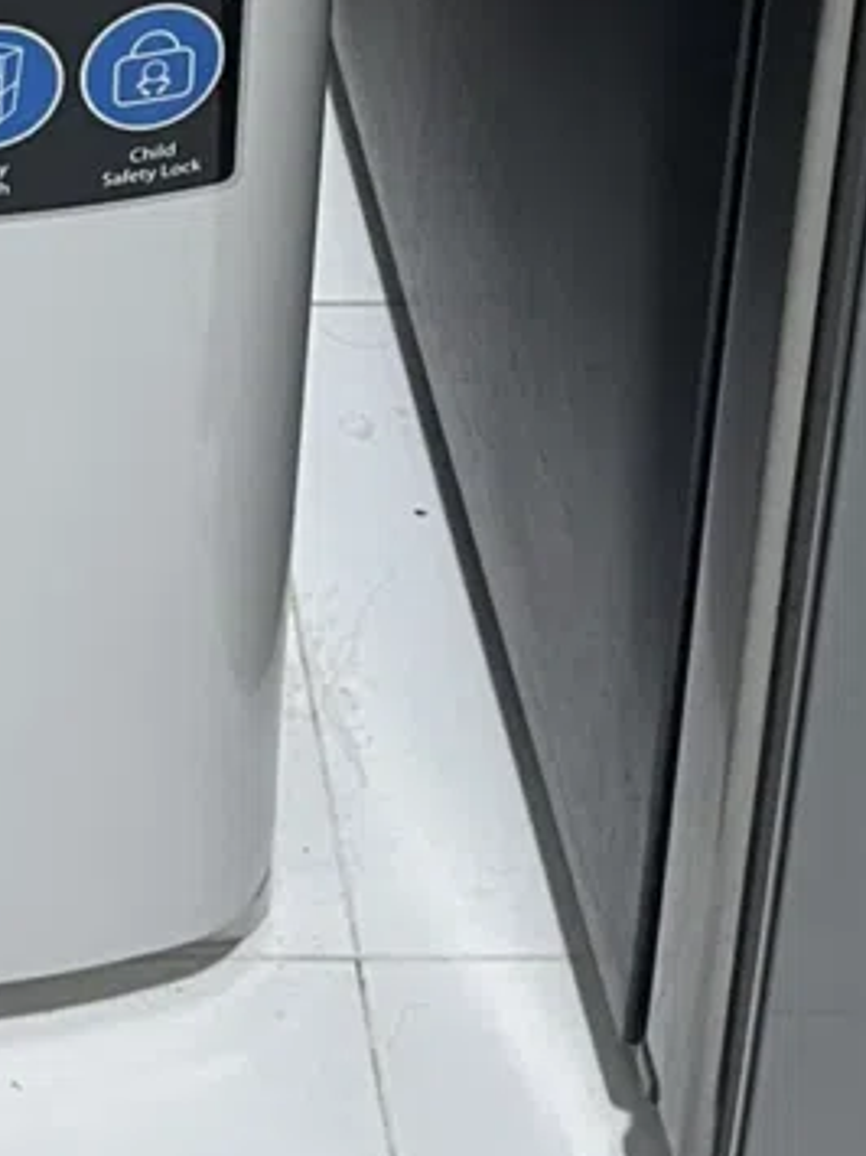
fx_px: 3338
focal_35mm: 100
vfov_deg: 16.5
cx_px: -234
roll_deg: +0.7
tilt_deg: -21.6
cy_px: -910
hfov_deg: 14.2
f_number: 1.6
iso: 250
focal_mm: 5.1
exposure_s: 1/50
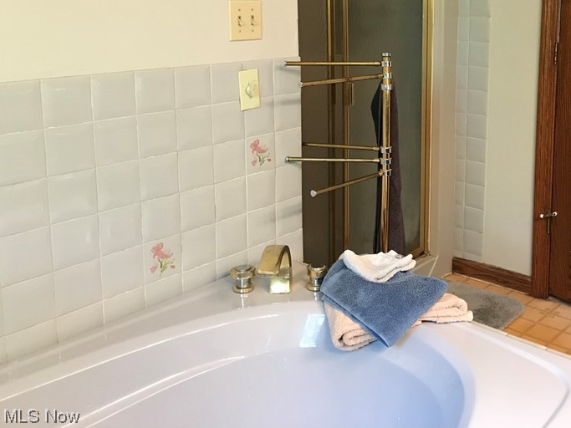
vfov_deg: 33.7
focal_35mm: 42
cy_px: 109
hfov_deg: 43.4
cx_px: 426
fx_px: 693
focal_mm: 3.99
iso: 50
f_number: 1.8
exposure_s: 1/15
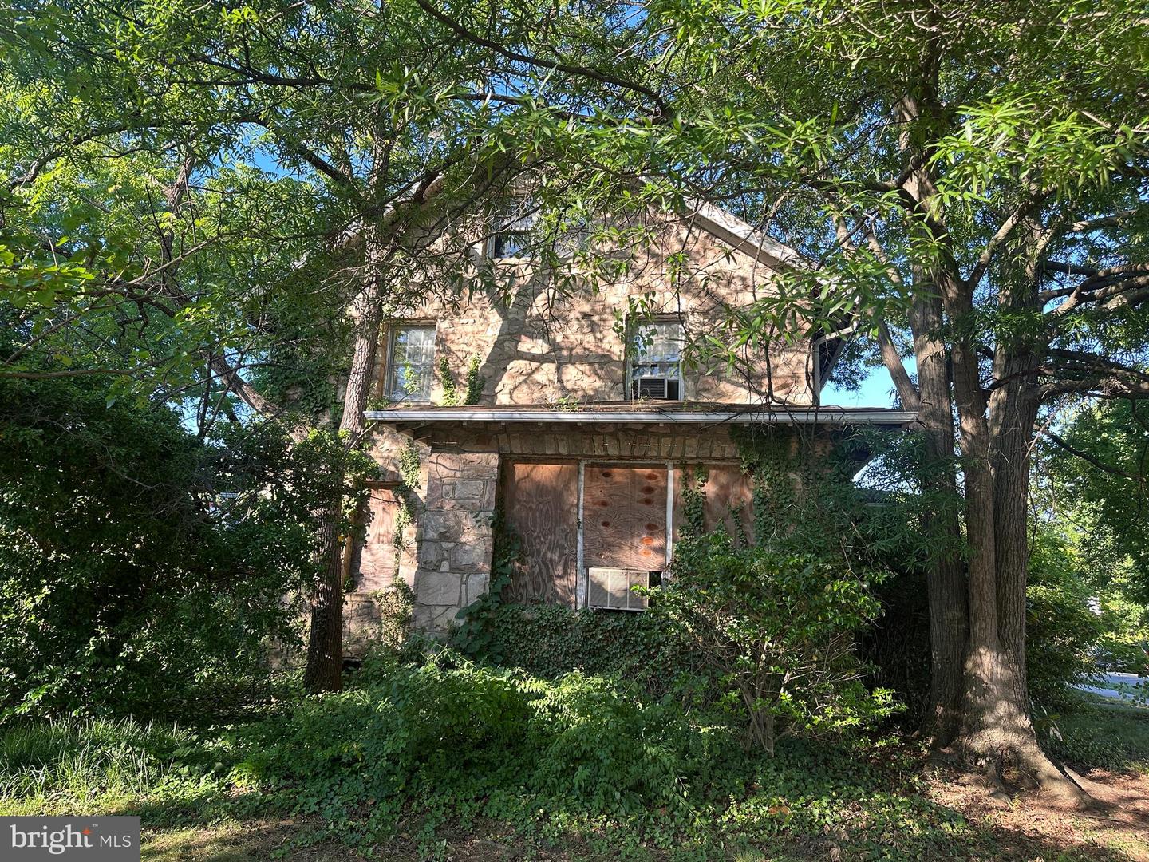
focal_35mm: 24
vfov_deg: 56.8
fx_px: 797
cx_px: 574
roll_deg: -2.9
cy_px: 431
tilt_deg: +9.8
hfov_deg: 71.6
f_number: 1.78
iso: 80
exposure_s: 1/345
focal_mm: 6.86
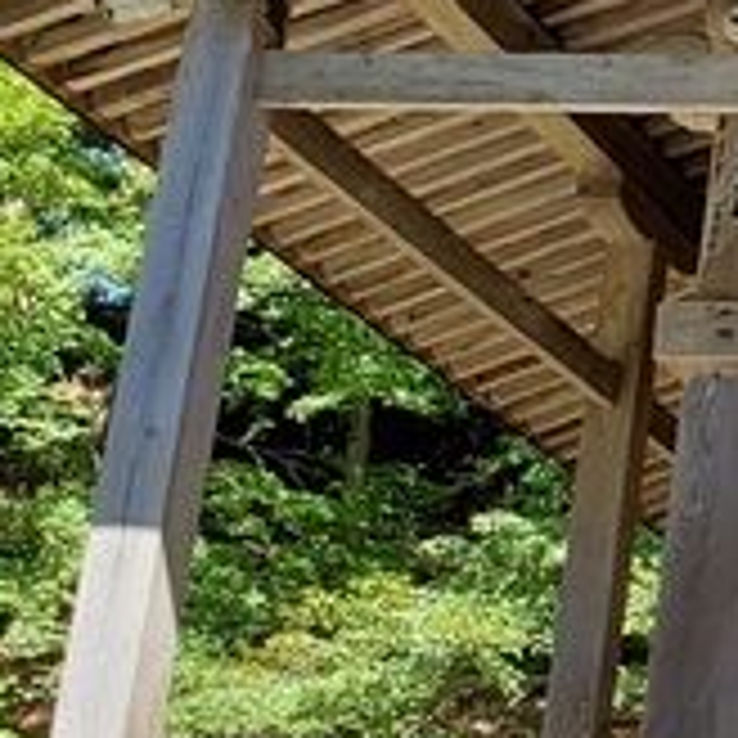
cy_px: 421
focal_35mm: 114
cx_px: 1726
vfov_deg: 15.3
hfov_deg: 12.4
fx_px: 2750
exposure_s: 1/229
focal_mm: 4.3
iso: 50
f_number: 2.4
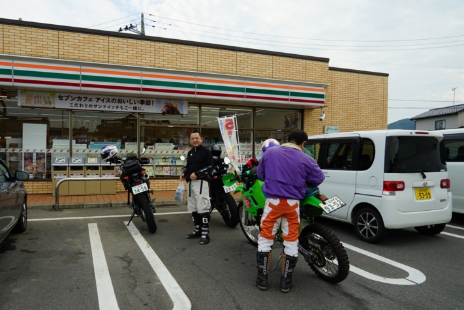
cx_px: 204
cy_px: 167
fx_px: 348
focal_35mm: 27
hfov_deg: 67.1
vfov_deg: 47.9
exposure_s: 1/80
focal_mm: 24
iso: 100
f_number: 9
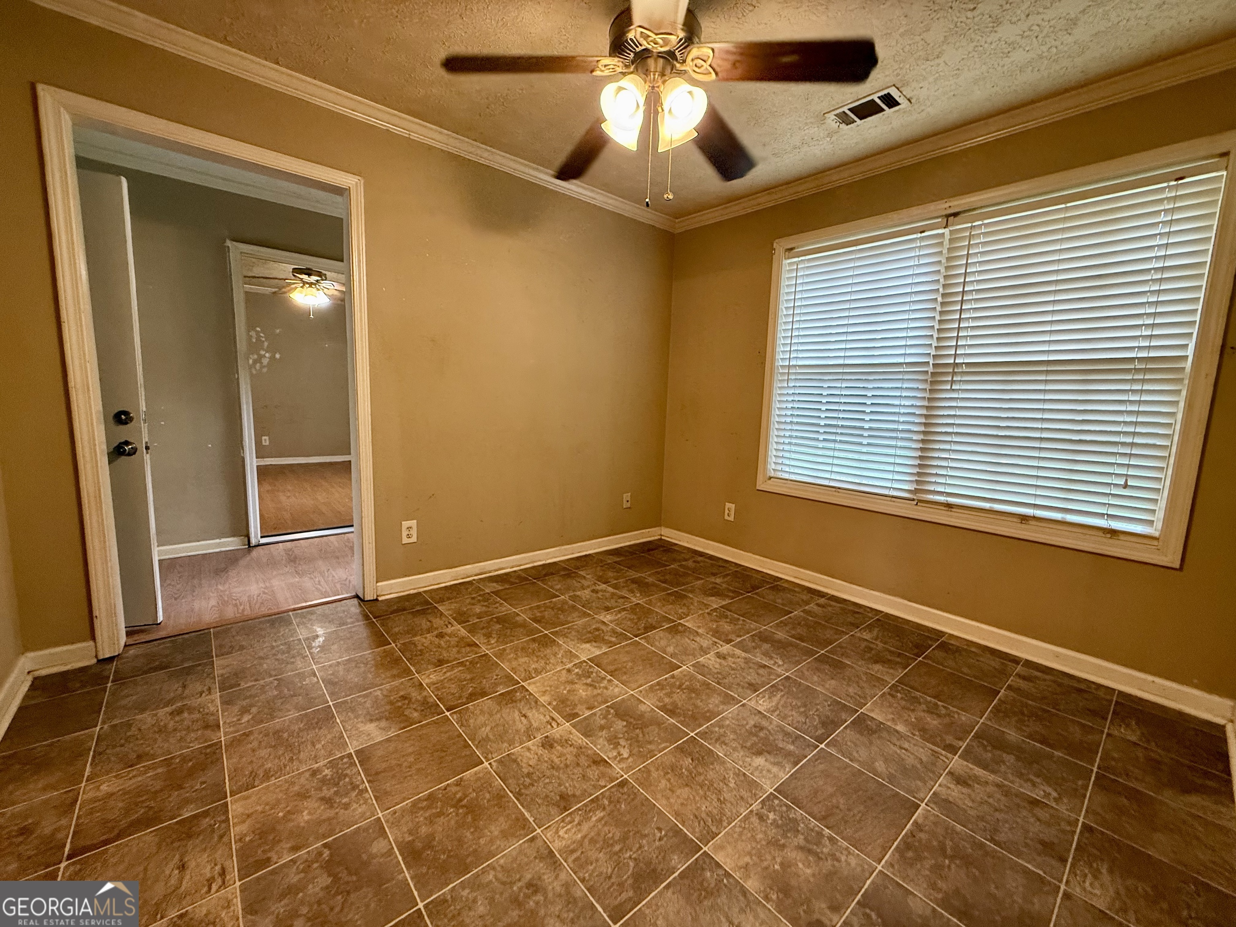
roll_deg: -2.4
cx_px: 618
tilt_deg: -7.9
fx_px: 500
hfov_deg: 102.1
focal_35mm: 14
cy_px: 464
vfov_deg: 85.7
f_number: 2.2
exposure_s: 1/60
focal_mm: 2.22
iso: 250
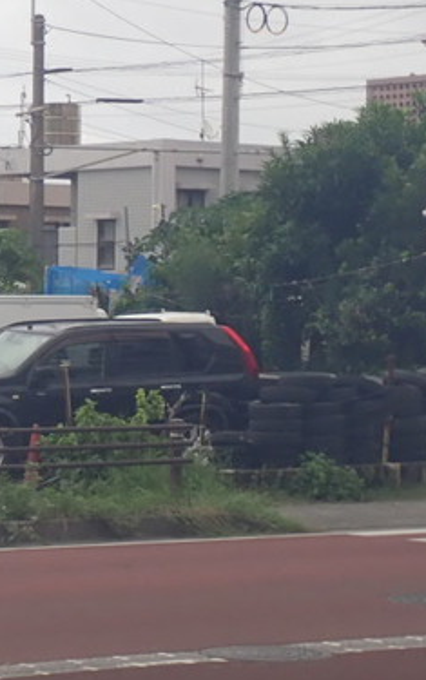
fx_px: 2466
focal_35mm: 133
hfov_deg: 9.5
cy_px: 227
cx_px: -294
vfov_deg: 15.7
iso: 100
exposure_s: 1/250
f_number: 4.5
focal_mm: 8.41
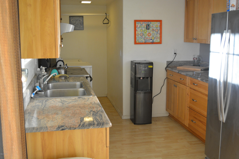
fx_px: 259
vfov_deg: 34.2
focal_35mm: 39
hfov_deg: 49.6
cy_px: 80
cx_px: 120
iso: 800
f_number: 4.2
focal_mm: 26
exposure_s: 1/50
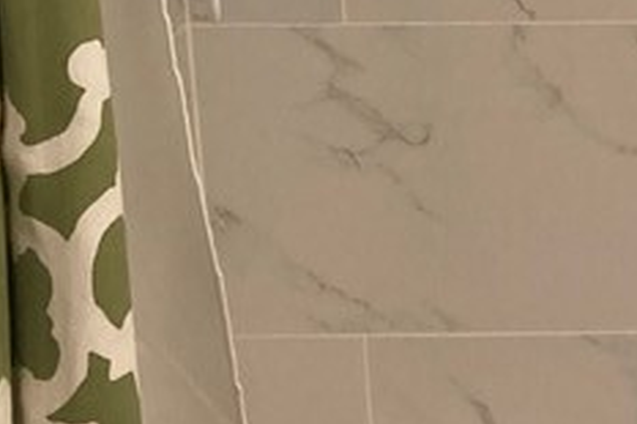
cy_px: -96
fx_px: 2263
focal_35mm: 128
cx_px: 1017
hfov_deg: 14.7
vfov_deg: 10.5
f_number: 1.8
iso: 100
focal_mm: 3.99
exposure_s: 1/60
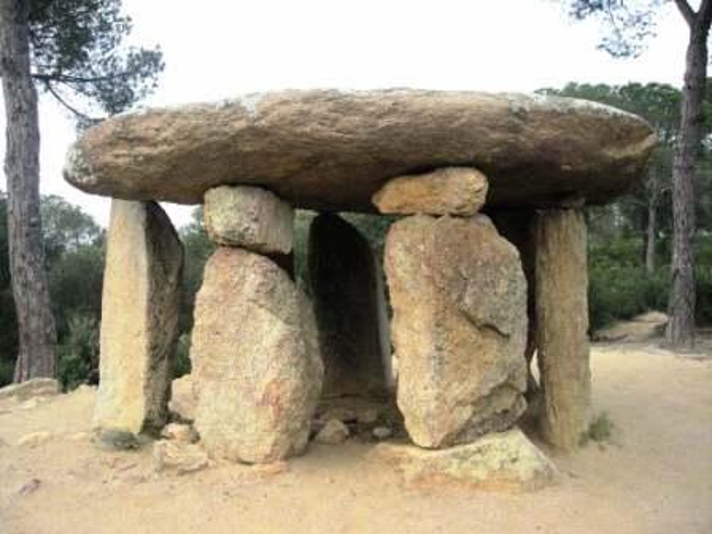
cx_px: 356
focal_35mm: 35
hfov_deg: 52.6
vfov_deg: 40.7
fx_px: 720
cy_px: 267
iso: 50
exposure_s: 1/125
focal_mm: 5.7
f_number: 2.8
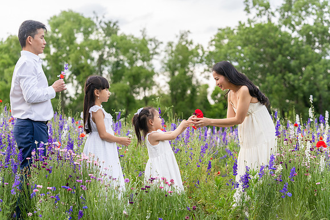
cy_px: 110
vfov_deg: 15.9
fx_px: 788
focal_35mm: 86
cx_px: 165
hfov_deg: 23.6
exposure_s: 1/500
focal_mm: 86
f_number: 4
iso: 500
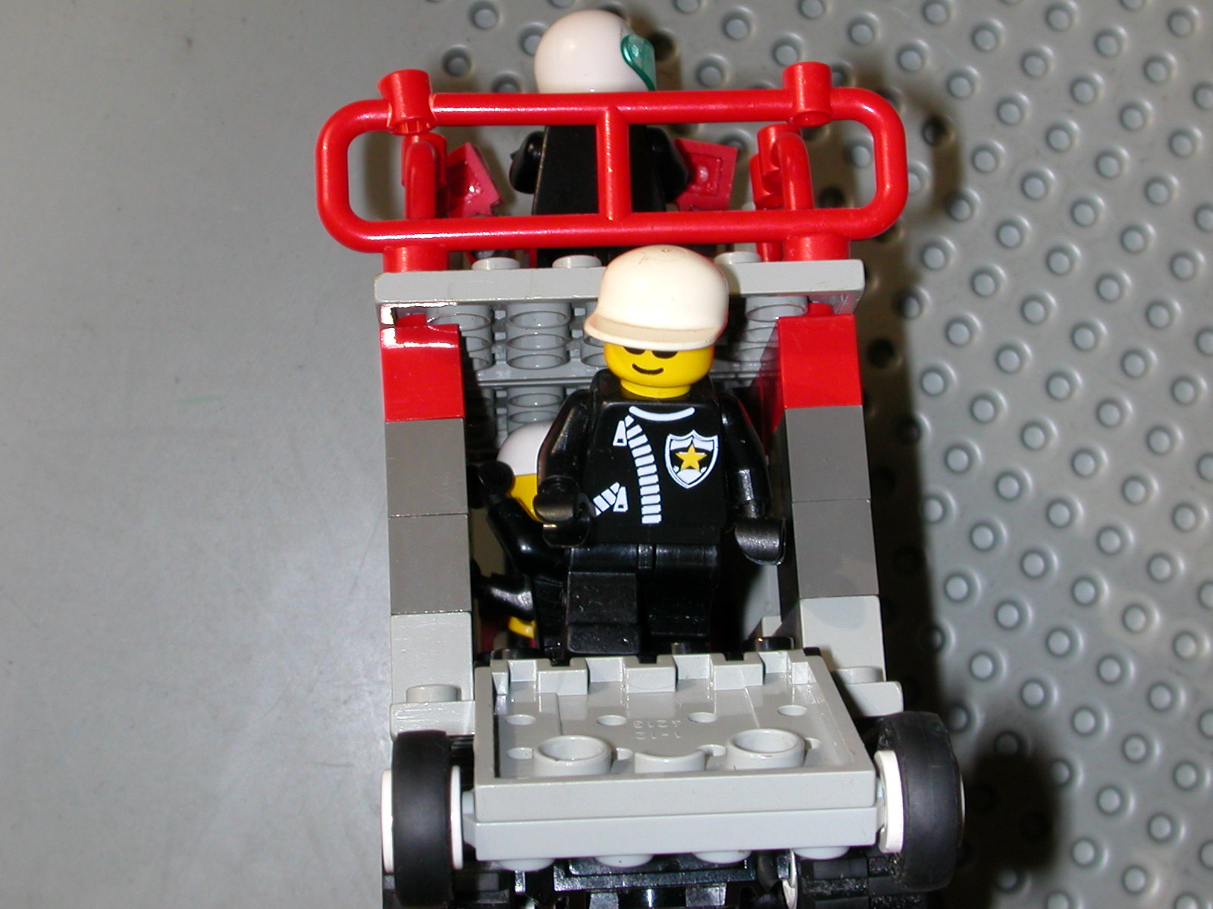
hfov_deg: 30.3
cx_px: 606
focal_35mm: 64
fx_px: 2243
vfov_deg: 22.9
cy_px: 454
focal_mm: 9.7
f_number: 5.9
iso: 100
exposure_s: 1/30
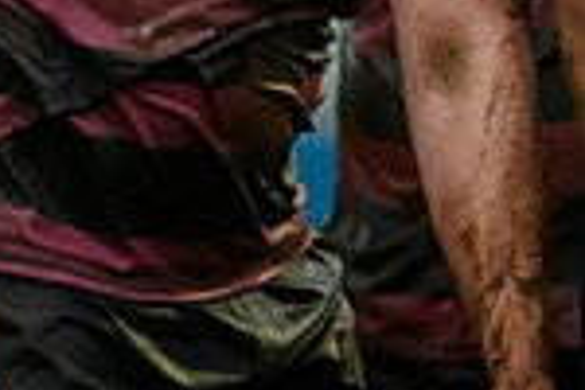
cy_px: -185
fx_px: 35162
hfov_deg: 1.0
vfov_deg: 0.6
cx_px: -542
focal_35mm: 2164
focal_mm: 560
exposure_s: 1/800
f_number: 4
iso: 6400
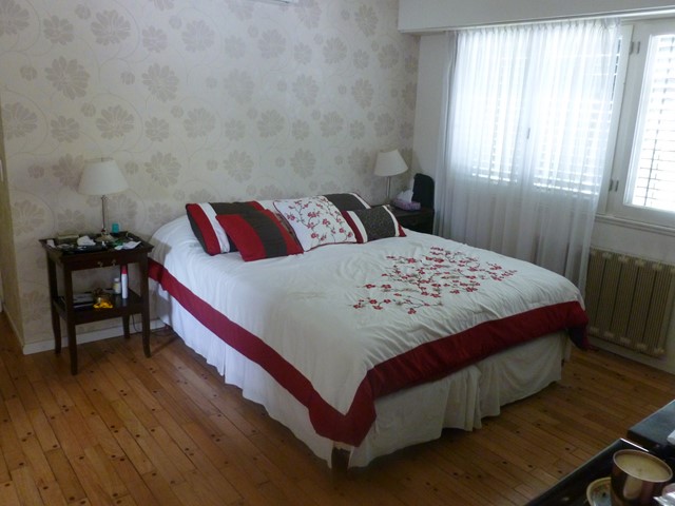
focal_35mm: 28
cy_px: 253
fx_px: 546
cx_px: 338
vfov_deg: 49.7
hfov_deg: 63.4
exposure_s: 1/10
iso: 400
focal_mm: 5
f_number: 3.3
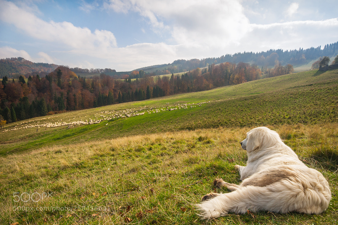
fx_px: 197
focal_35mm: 21
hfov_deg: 81.3
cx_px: 169
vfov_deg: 59.4
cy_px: 112
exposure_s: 1/125
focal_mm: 14
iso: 200
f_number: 10
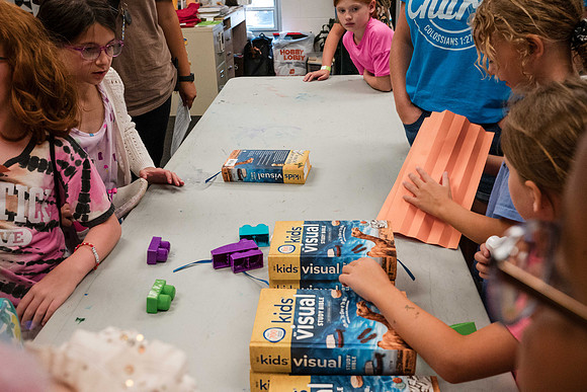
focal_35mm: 37
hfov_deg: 51.9
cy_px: 196
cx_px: 291
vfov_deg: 36.0
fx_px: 602
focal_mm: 35
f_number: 9
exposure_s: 1/250
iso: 6400
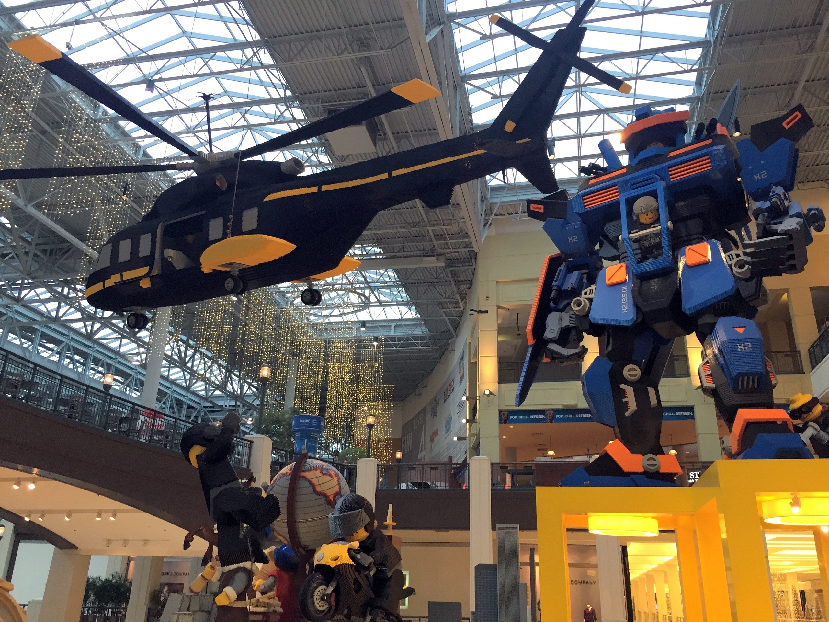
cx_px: 414
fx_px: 695
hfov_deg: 61.7
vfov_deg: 48.2
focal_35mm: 29
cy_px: 311
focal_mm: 4.15
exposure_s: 1/30
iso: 40
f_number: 2.2
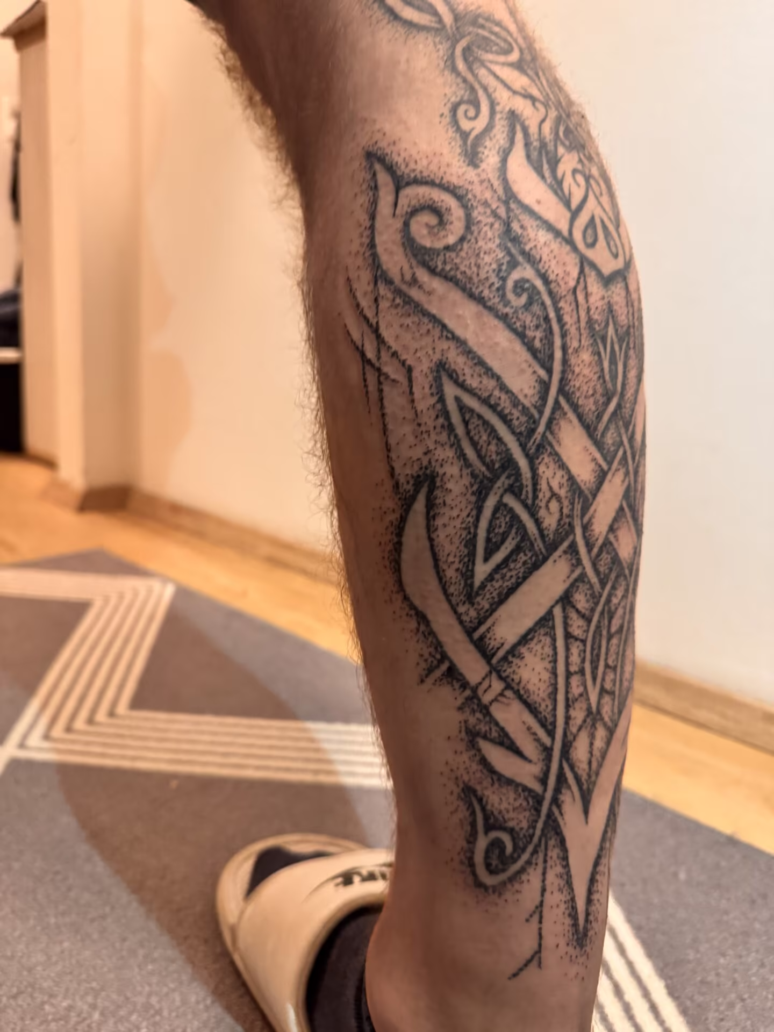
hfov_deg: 56.8
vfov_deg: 71.6
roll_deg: -4.8
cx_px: 387
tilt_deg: -11.4
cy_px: 516
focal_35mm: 24
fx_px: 716
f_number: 1.78
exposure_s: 1/53
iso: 800
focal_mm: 6.76
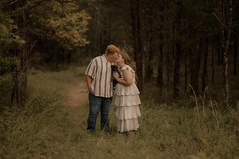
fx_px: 564
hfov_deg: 23.9
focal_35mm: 85
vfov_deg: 16.1
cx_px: 120
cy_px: 80
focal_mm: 85
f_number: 1.4
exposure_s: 1/320
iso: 125
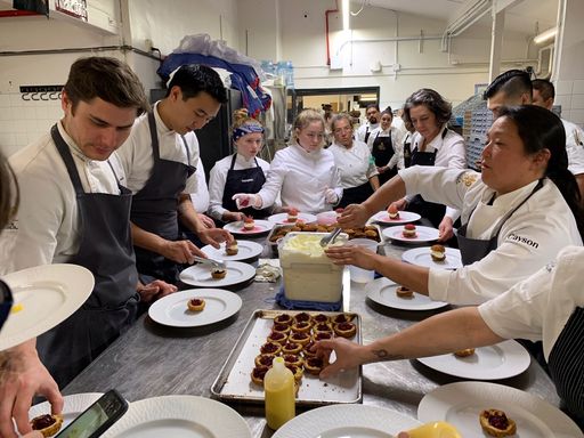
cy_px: 219
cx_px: 292
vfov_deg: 53.1
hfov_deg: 67.3
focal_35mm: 26
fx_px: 439
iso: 160
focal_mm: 4.25
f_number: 1.8
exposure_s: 1/60
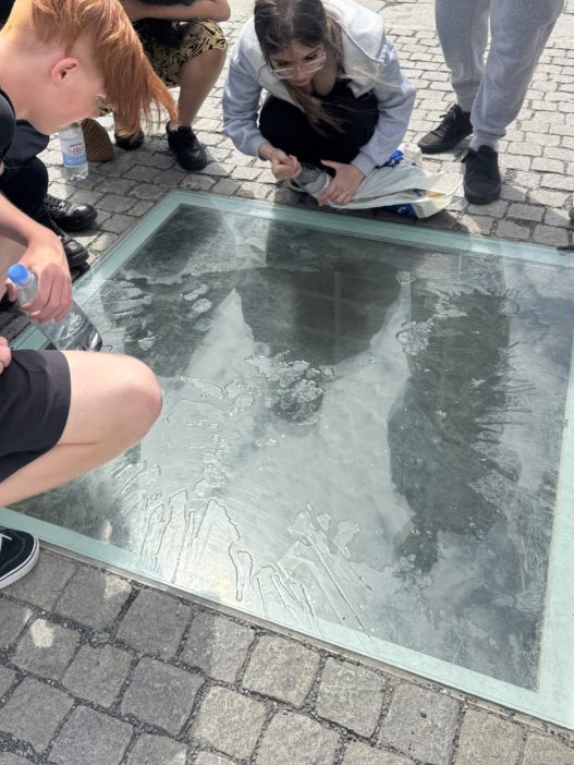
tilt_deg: -31.3
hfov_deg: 40.6
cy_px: 247
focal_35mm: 35
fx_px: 773
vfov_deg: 51.5
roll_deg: +2.7
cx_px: 235
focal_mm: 6.76
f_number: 1.78
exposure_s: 1/3597
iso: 80
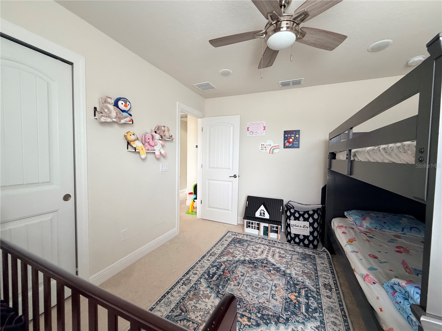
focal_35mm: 14
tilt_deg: -3.2
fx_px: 179
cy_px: 166
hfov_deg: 102.1
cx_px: 221
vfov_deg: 85.7
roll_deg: -0.9
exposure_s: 1/60
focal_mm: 2.22
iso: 320
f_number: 2.2
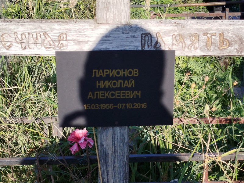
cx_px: 122
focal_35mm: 26
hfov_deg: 67.3
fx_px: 183
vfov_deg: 53.1
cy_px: 92
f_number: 1.7
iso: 50
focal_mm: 5.31
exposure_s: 1/397
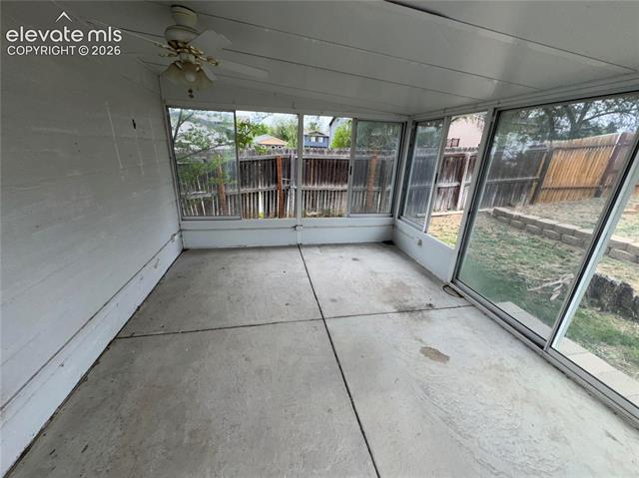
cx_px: 320
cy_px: 239
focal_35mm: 14
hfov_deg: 102.1
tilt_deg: -20.7
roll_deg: -3.2
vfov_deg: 85.6
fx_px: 258
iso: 50
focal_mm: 2.22
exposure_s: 1/122
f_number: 2.2
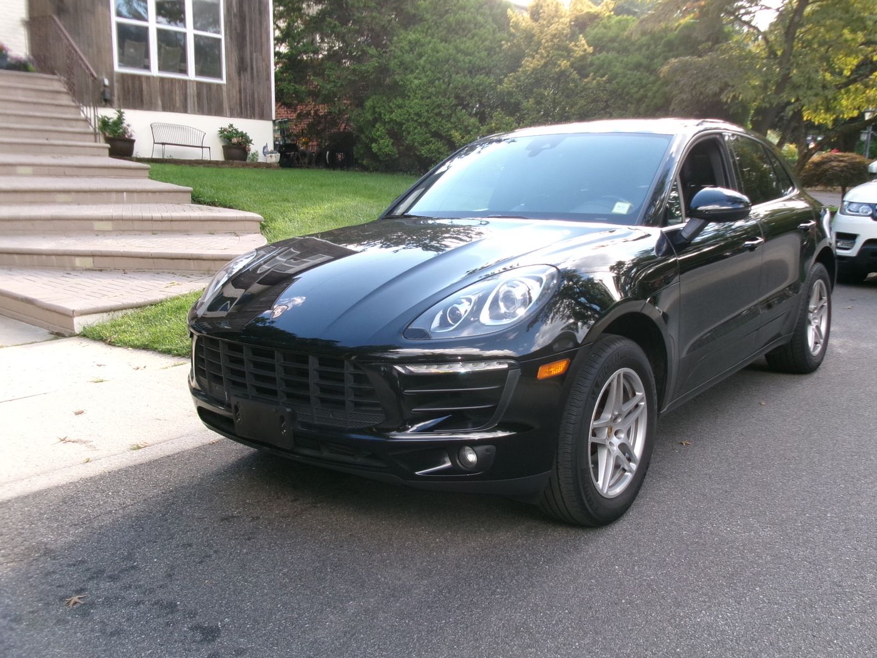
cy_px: 362
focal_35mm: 32
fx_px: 811
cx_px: 457
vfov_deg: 44.1
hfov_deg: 56.8
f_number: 3.9
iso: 100
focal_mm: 5.1
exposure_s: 1/80
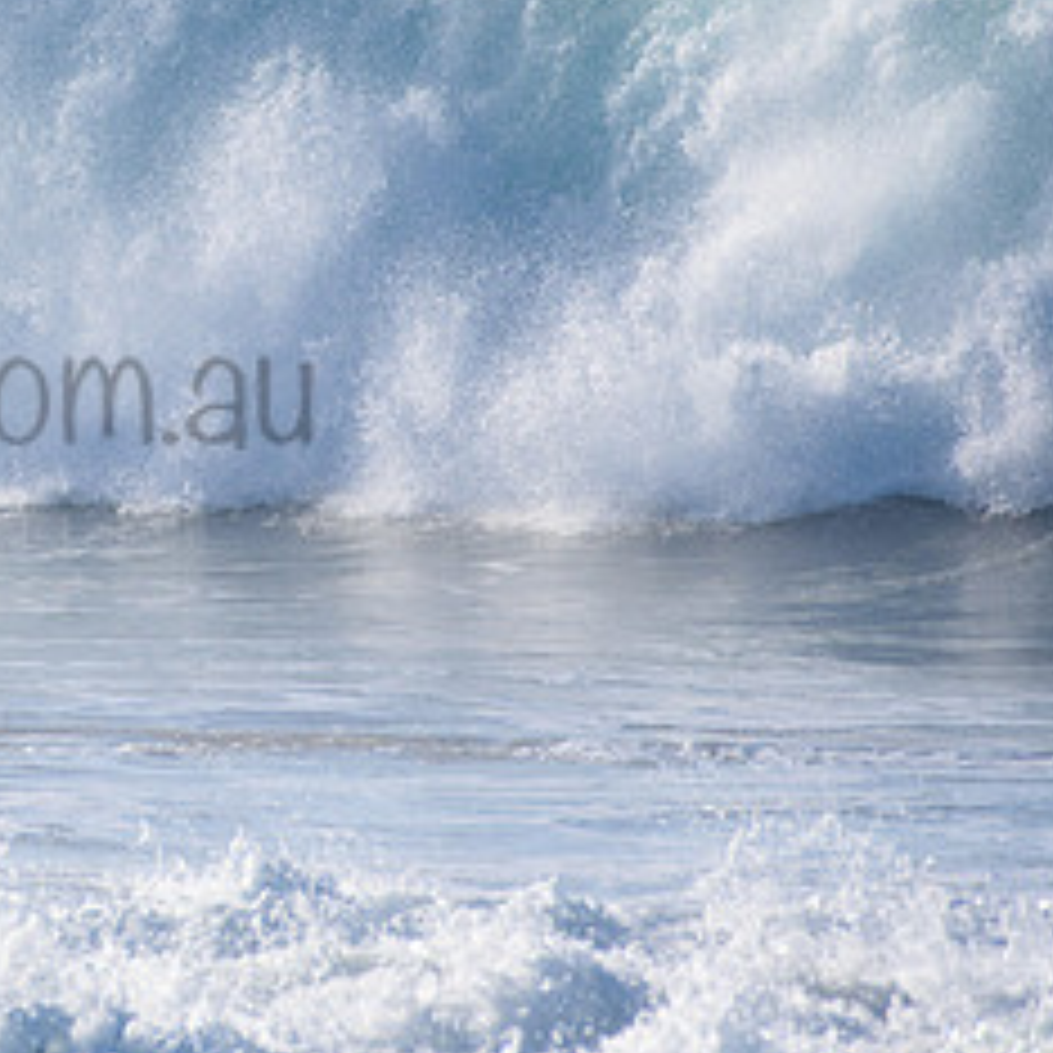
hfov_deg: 1.1
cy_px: 340
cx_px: -162
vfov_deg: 1.1
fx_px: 54308
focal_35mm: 1578
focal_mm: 500
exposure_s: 1/2000
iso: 280
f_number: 5.6
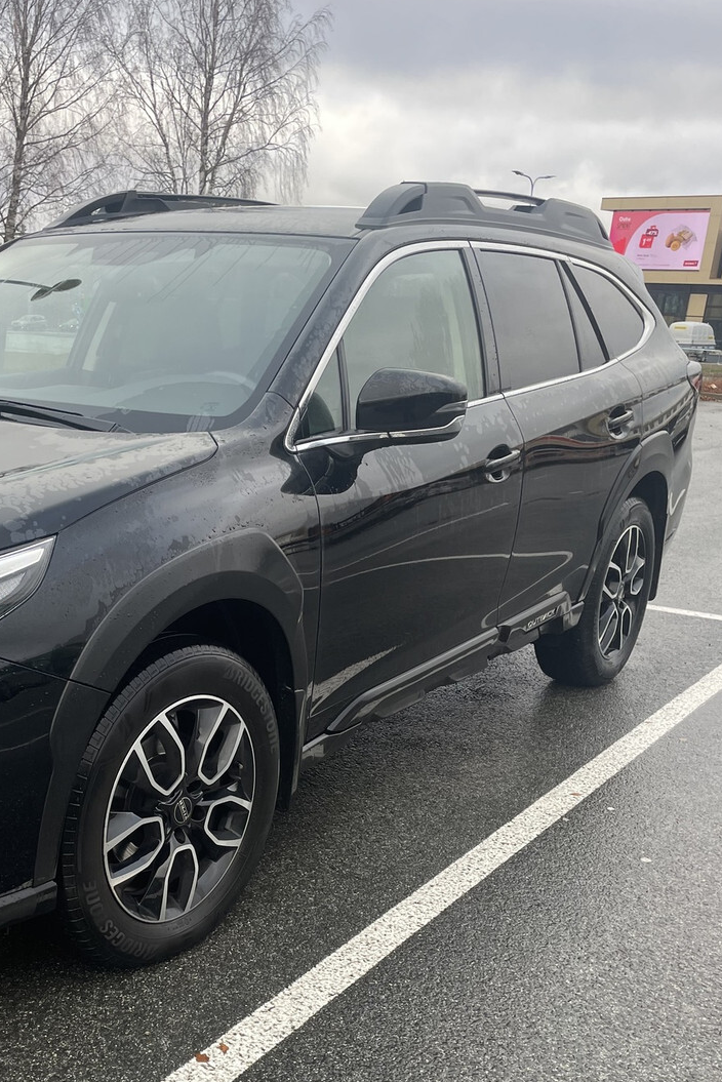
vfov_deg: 46.1
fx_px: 1233
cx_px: 175
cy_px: 784
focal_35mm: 41
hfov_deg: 32.0
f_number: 1.6
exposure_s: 1/188
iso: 32
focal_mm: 4.2
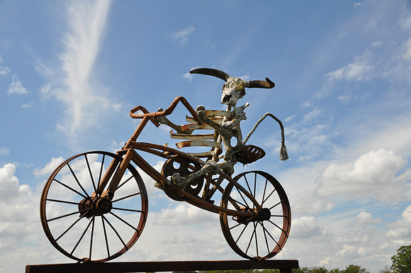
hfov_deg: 41.2
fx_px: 547
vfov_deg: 28.0
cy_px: 136
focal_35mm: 48
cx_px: 206
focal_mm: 32
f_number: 14
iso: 200
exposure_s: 1/200
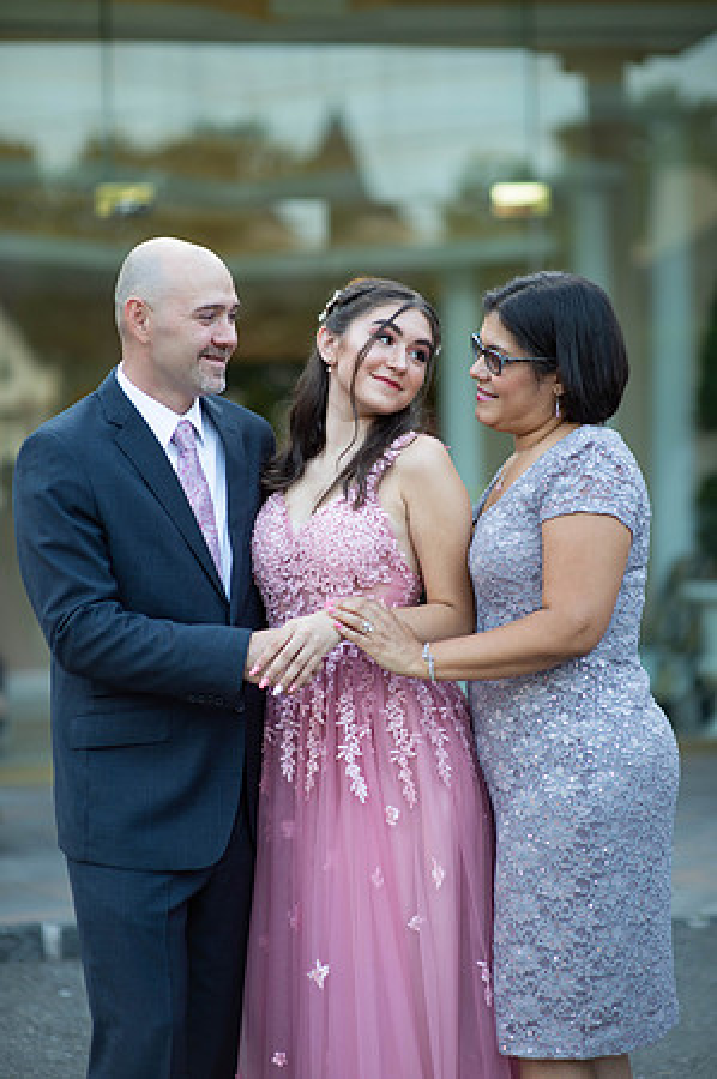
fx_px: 2545
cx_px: 358
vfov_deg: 23.9
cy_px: 540
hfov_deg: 16.0
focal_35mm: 85
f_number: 2
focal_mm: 85
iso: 250
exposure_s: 1/500
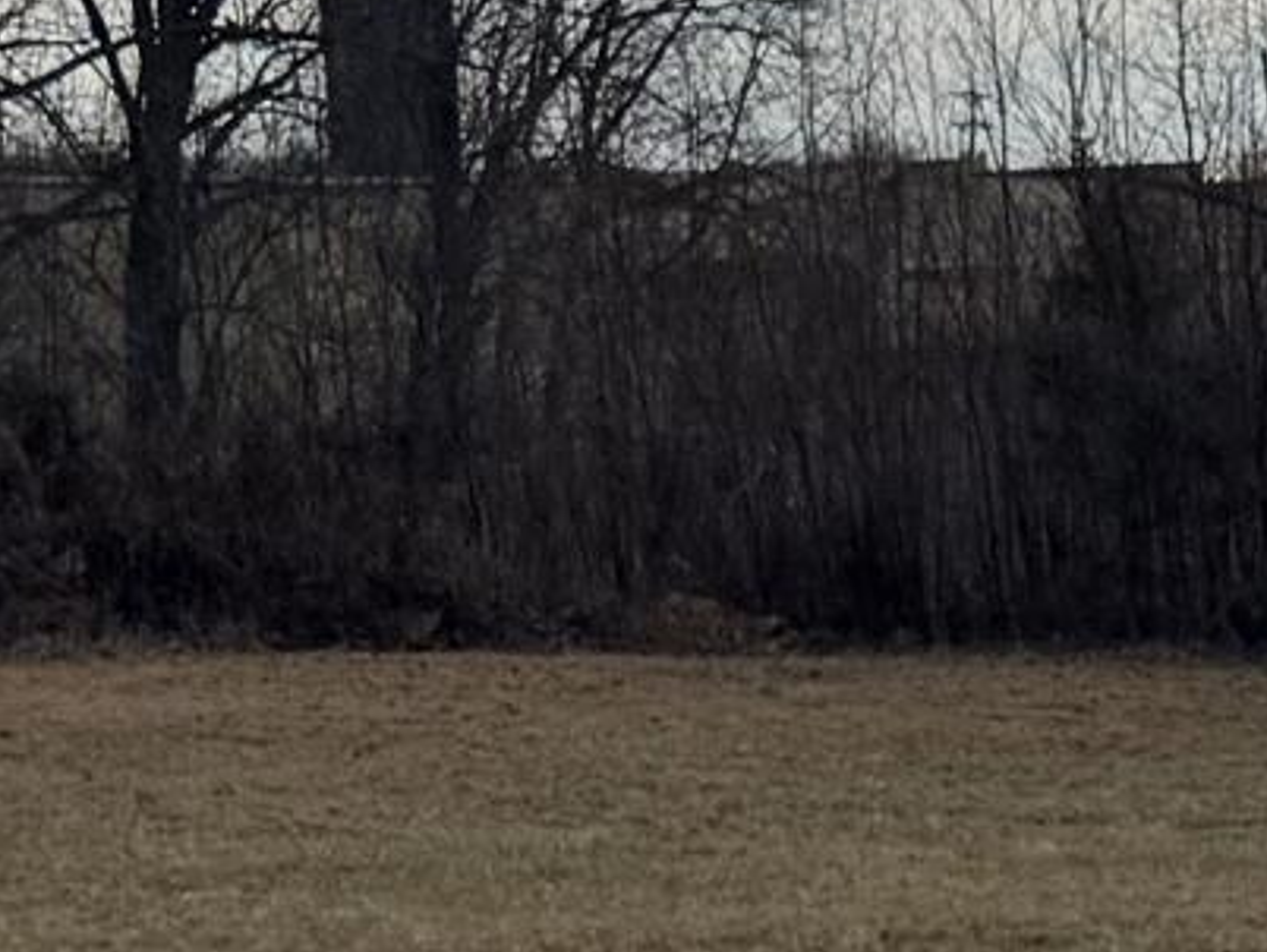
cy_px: 593
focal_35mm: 179
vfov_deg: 8.3
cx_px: 1844
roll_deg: +2.7
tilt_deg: -2.6
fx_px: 6556
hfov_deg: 10.7
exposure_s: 1/14286
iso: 64
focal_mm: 6.76
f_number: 1.78
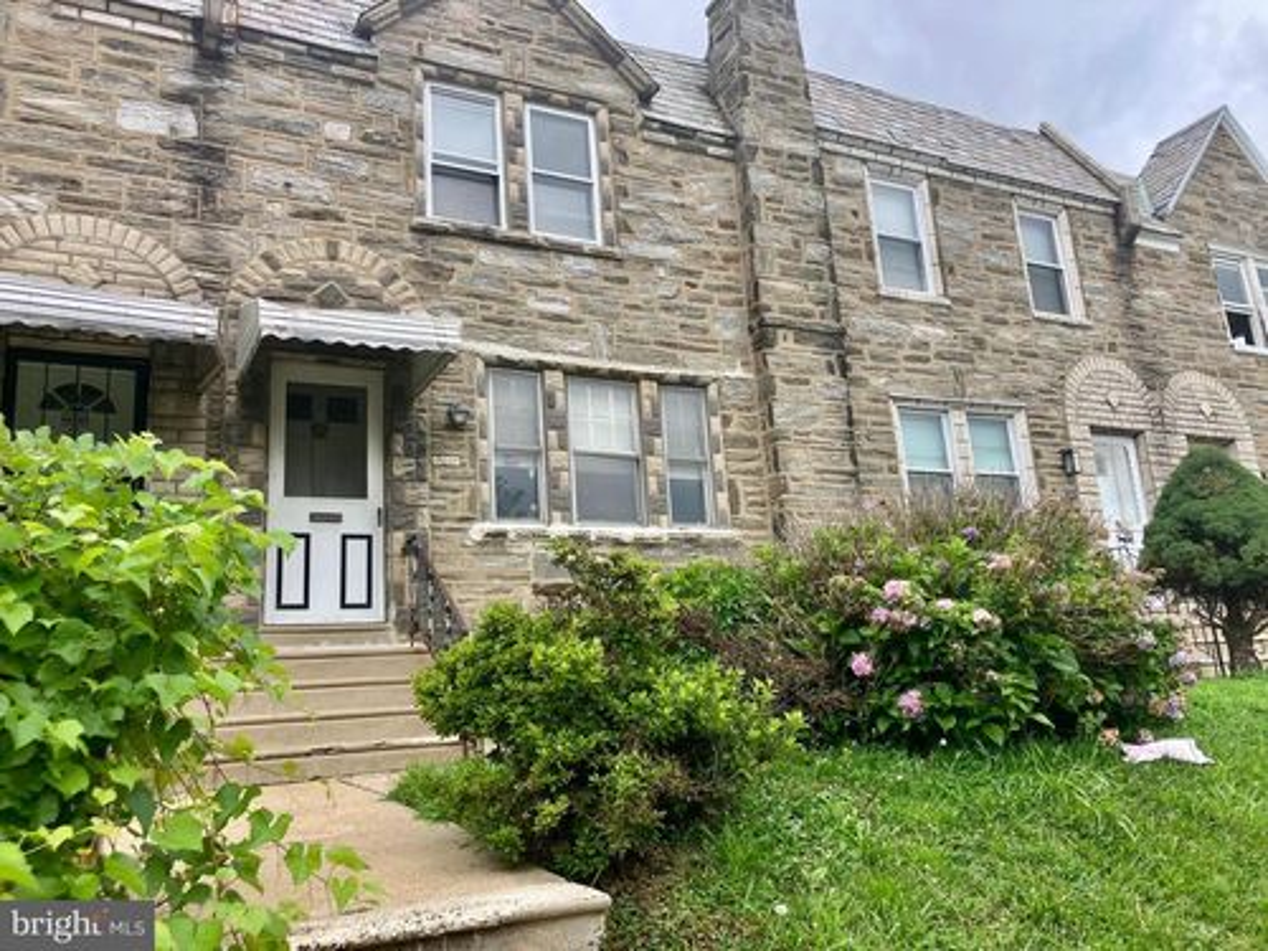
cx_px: 634
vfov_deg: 49.7
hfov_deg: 63.4
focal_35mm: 28
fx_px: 1026
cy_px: 476
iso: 32
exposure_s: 1/1012
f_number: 1.8
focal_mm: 3.99
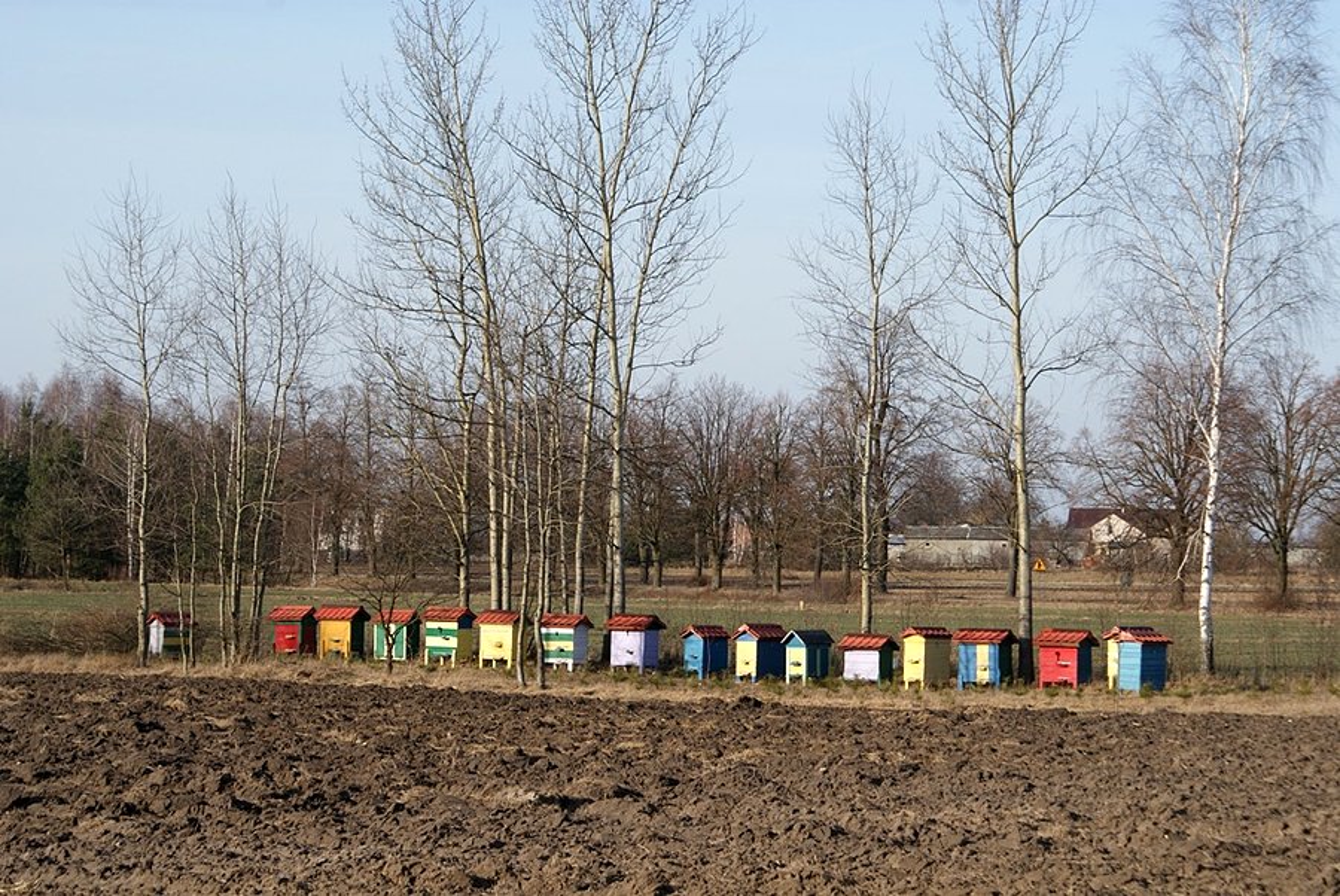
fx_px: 3912
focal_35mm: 105
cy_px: 448
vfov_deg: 13.1
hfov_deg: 19.4
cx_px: 670
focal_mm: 70
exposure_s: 1/160
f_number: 9
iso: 100
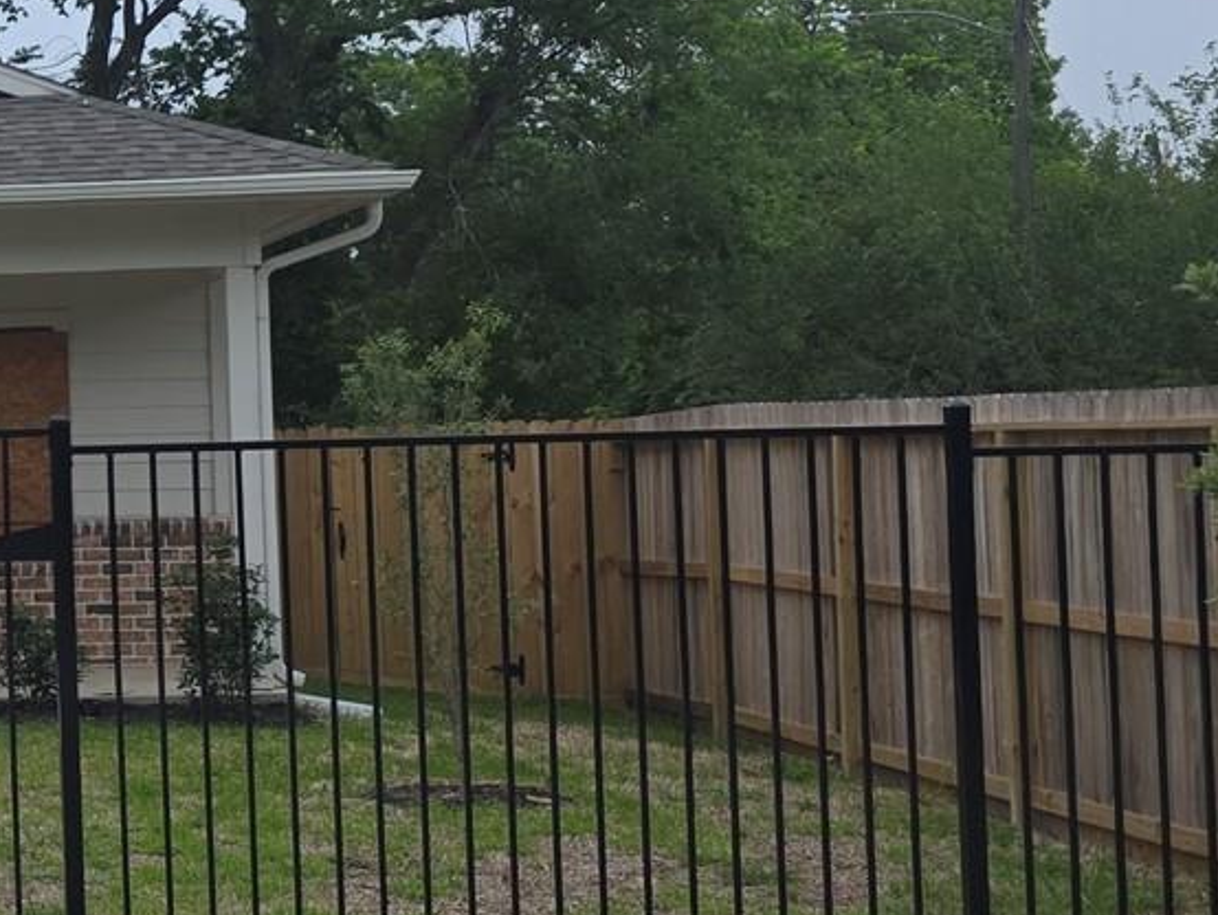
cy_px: 422
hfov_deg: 19.7
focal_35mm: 85
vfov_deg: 17.4
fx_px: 2992
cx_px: -644
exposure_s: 1/2503
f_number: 1.7
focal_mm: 6.3
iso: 80
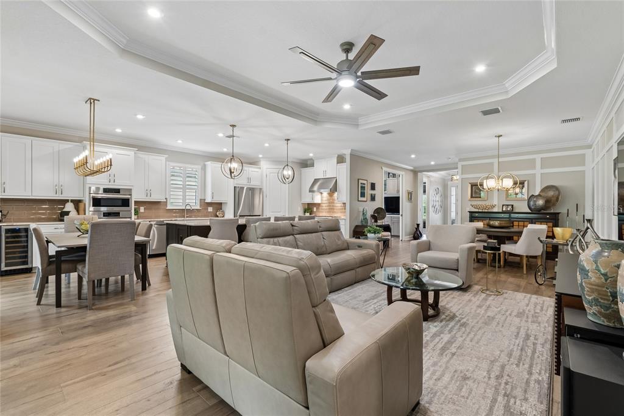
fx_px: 260
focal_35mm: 15
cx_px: 312
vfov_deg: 77.3
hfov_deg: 100.4
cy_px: 208
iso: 100
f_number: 7.1
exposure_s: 1/2
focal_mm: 10
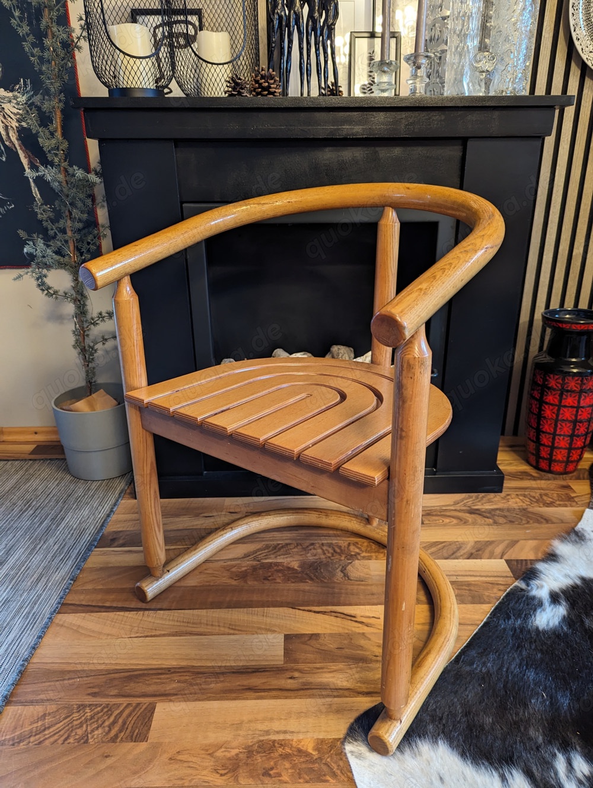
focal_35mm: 24
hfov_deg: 56.9
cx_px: 296
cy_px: 394
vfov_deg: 71.5
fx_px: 547
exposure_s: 1/25
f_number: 1.85
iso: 415
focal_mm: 6.81
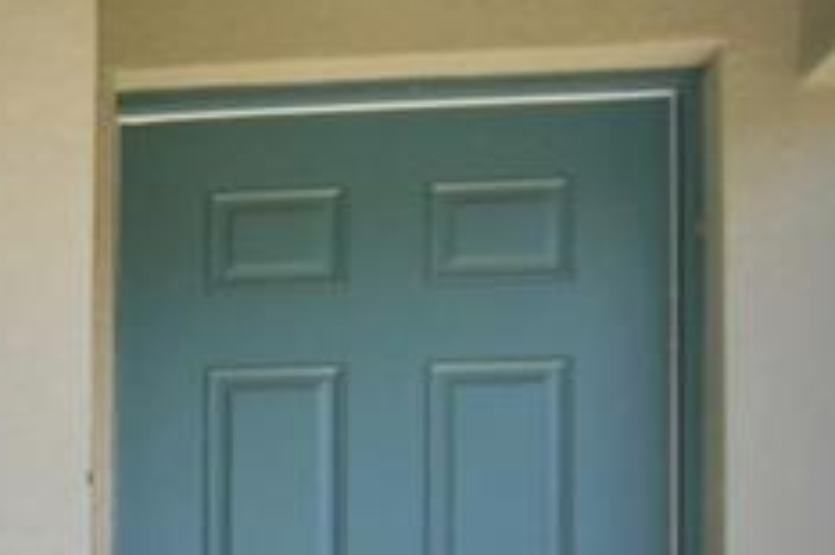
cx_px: -681
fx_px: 2387
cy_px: 716
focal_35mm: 103
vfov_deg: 12.8
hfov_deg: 16.5
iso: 100
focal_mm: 10
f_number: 4.5
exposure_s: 1/640
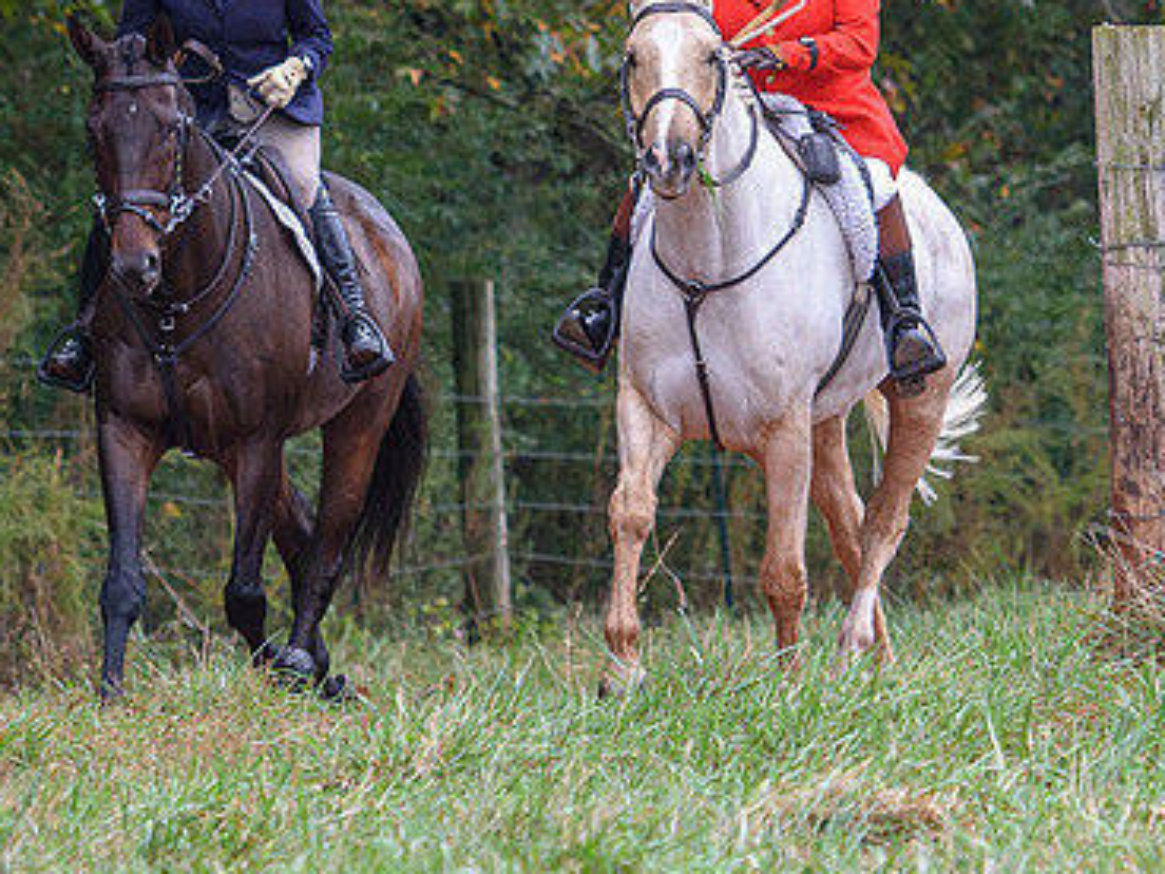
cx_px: 813
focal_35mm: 475
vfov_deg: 3.1
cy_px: -10
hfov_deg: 4.2
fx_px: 15986
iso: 560
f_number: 4
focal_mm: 122
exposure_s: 1/640
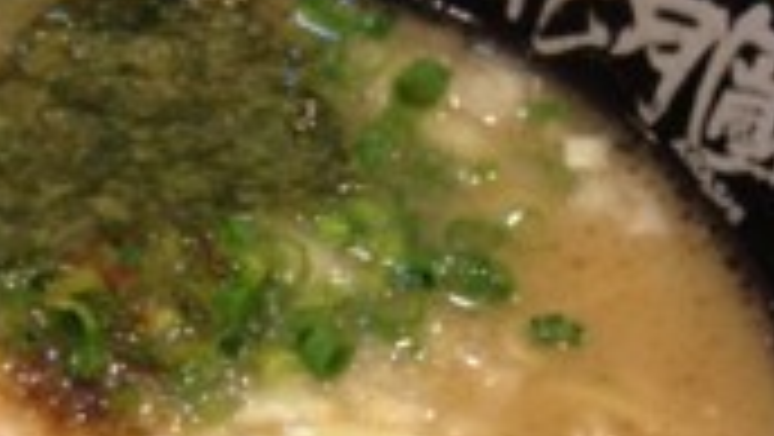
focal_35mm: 100
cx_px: 108
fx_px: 2054
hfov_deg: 21.0
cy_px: 656
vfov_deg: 11.6
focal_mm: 4.28
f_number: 2.4
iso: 100
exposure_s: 1/20
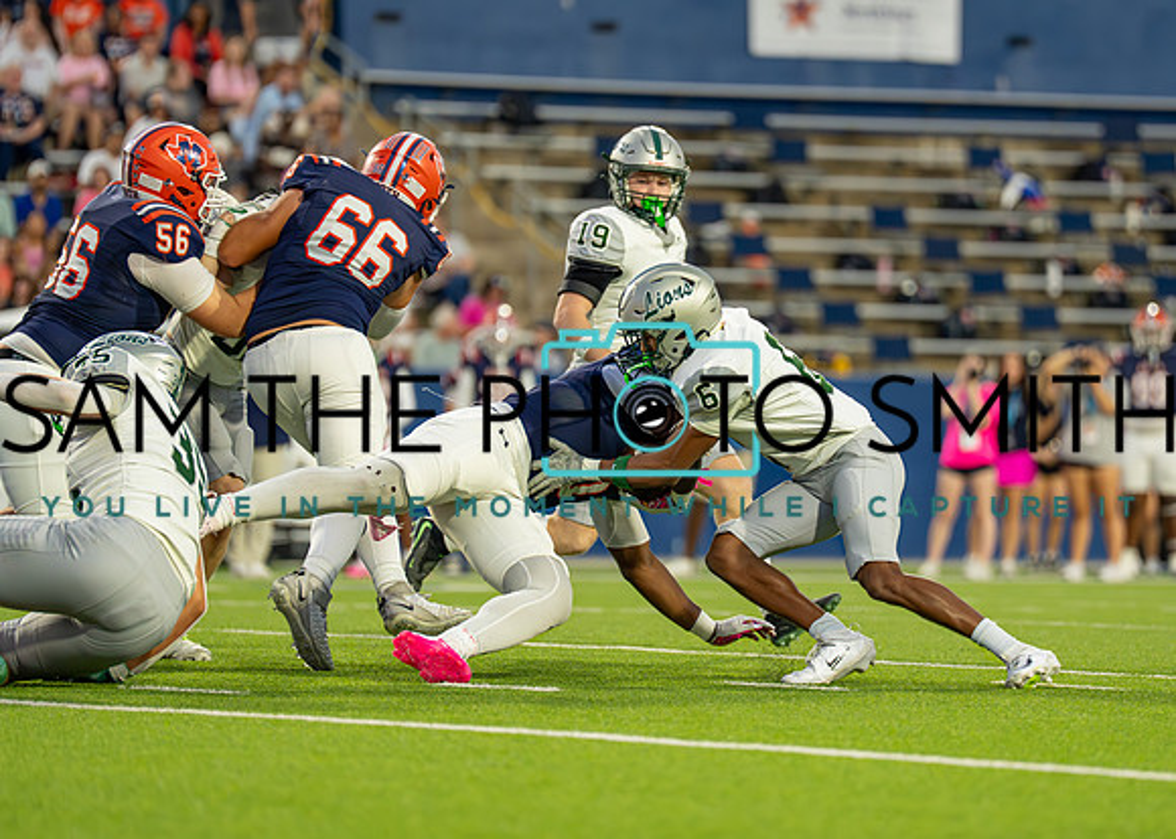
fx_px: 9510
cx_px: 702
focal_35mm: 285
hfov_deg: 7.1
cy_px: 360
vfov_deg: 5.1
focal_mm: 200
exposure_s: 1/1250
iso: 1600
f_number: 2.8
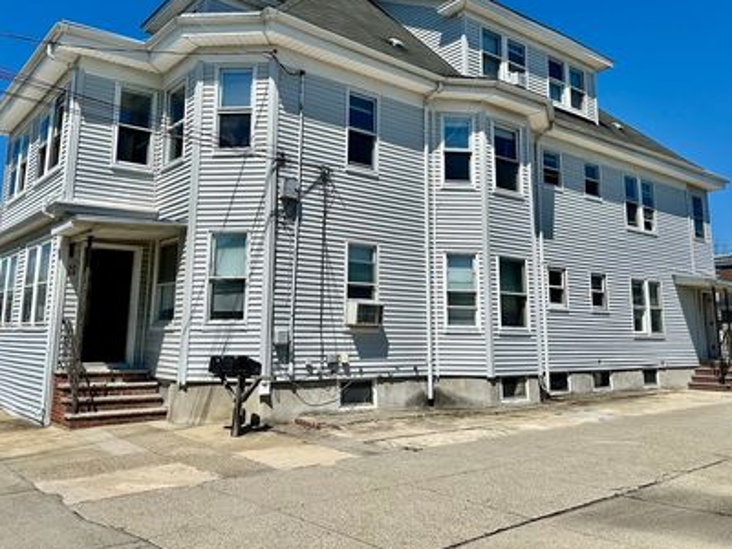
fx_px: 634
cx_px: 353
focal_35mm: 30
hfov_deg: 59.9
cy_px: 215
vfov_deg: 46.5
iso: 80
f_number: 1.78
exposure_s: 1/9709
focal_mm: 6.86
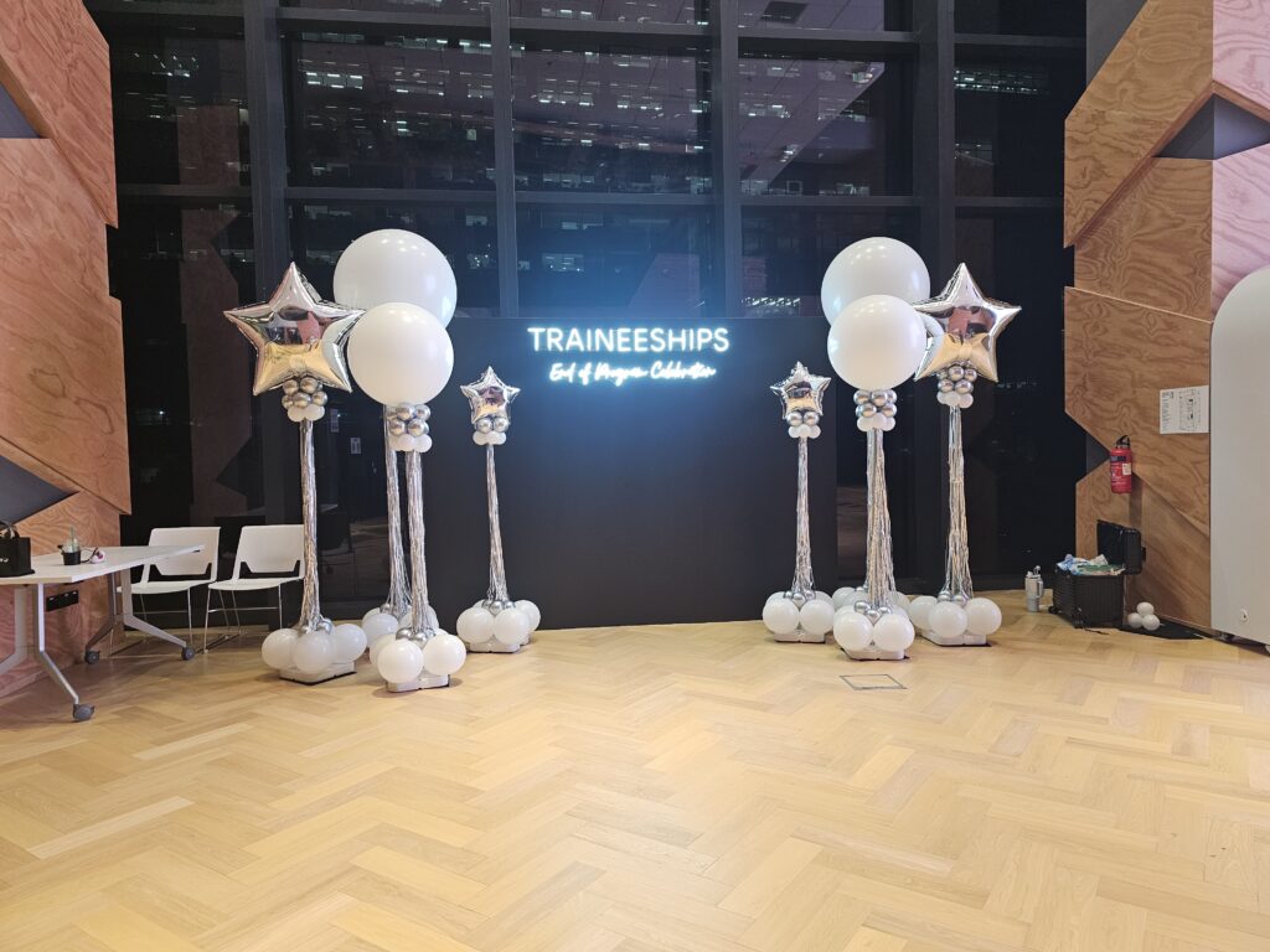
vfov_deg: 58.9
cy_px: 476
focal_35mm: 23
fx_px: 844
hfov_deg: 73.9
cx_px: 635
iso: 400
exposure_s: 1/100
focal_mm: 6.3
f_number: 1.7
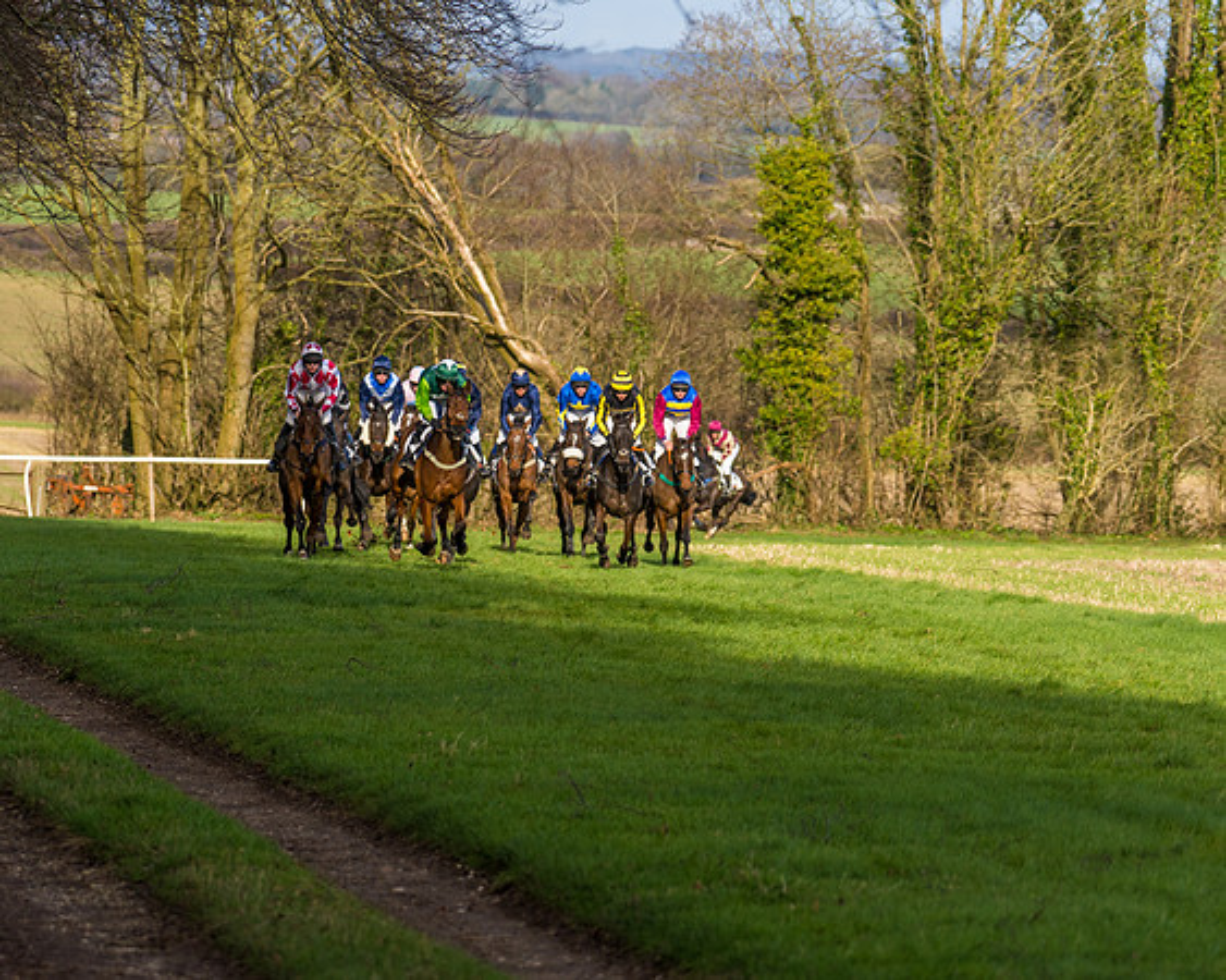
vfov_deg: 5.3
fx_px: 10639
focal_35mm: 293
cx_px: 479
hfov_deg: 6.6
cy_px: 482
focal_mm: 162
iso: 200
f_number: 4
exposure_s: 1/1250
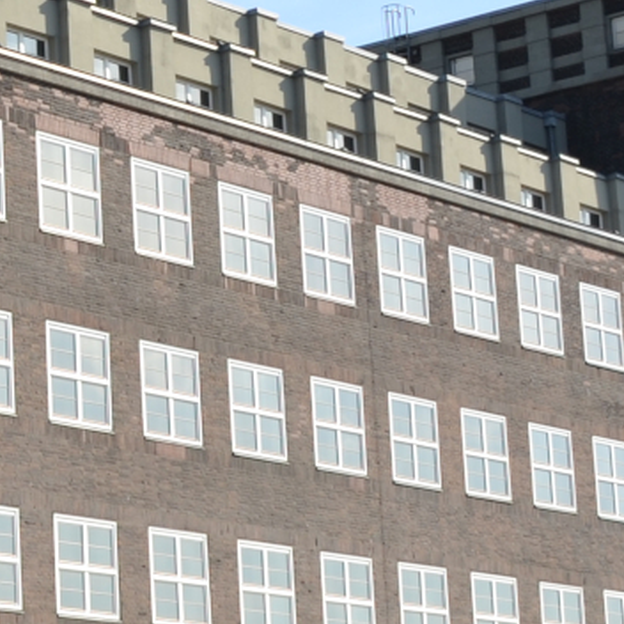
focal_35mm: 125
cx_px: -486
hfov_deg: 12.7
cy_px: 273
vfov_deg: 14.0
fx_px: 2549
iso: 100
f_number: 7.1
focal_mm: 18
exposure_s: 1/200
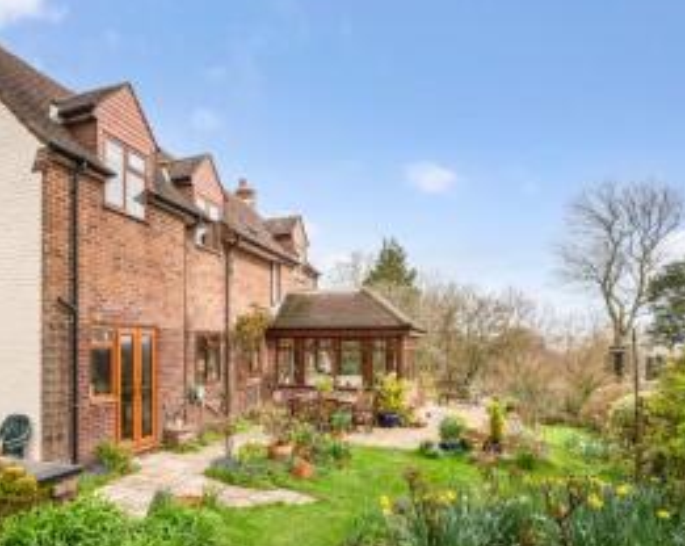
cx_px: 241
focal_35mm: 24
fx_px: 486
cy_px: 345
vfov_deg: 57.8
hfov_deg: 68.8
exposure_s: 1/400
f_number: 7.1
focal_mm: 14
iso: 200
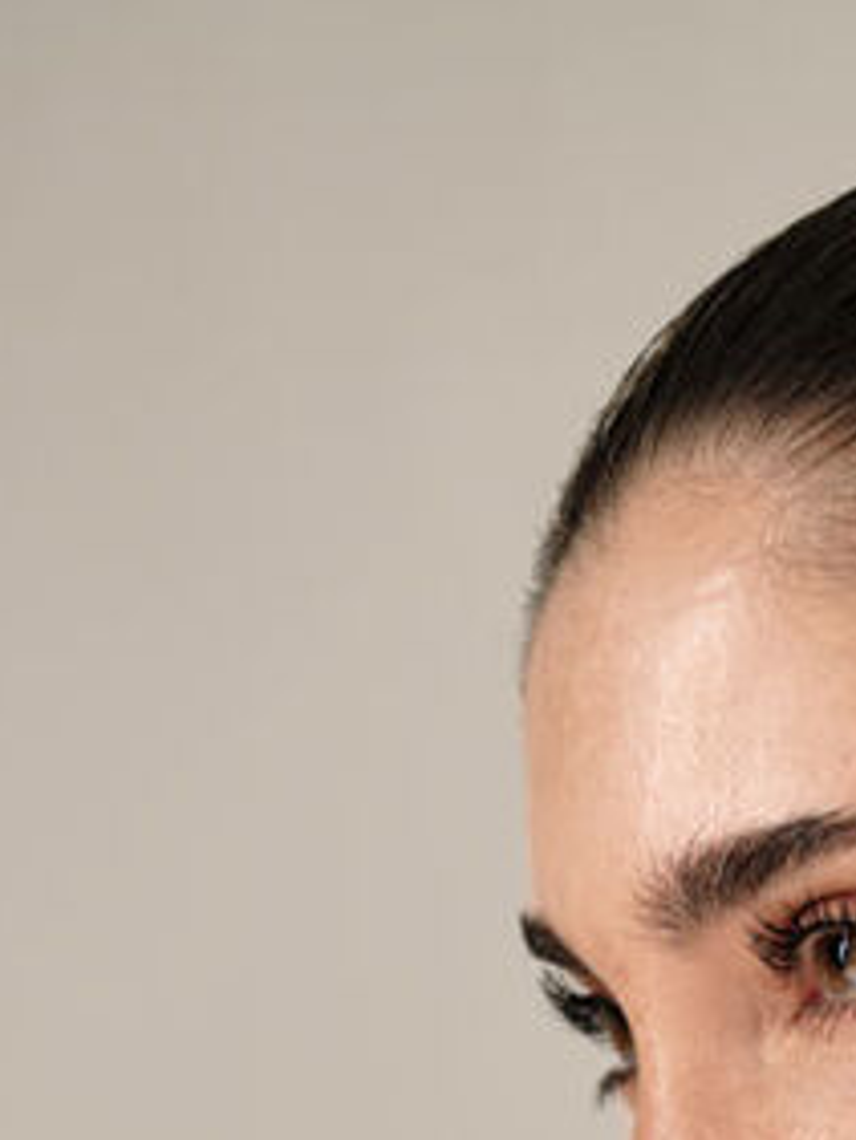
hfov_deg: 9.2
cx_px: 836
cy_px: 1728
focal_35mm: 161
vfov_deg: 11.7
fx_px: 5304
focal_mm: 63
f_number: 4
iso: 100
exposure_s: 1/125
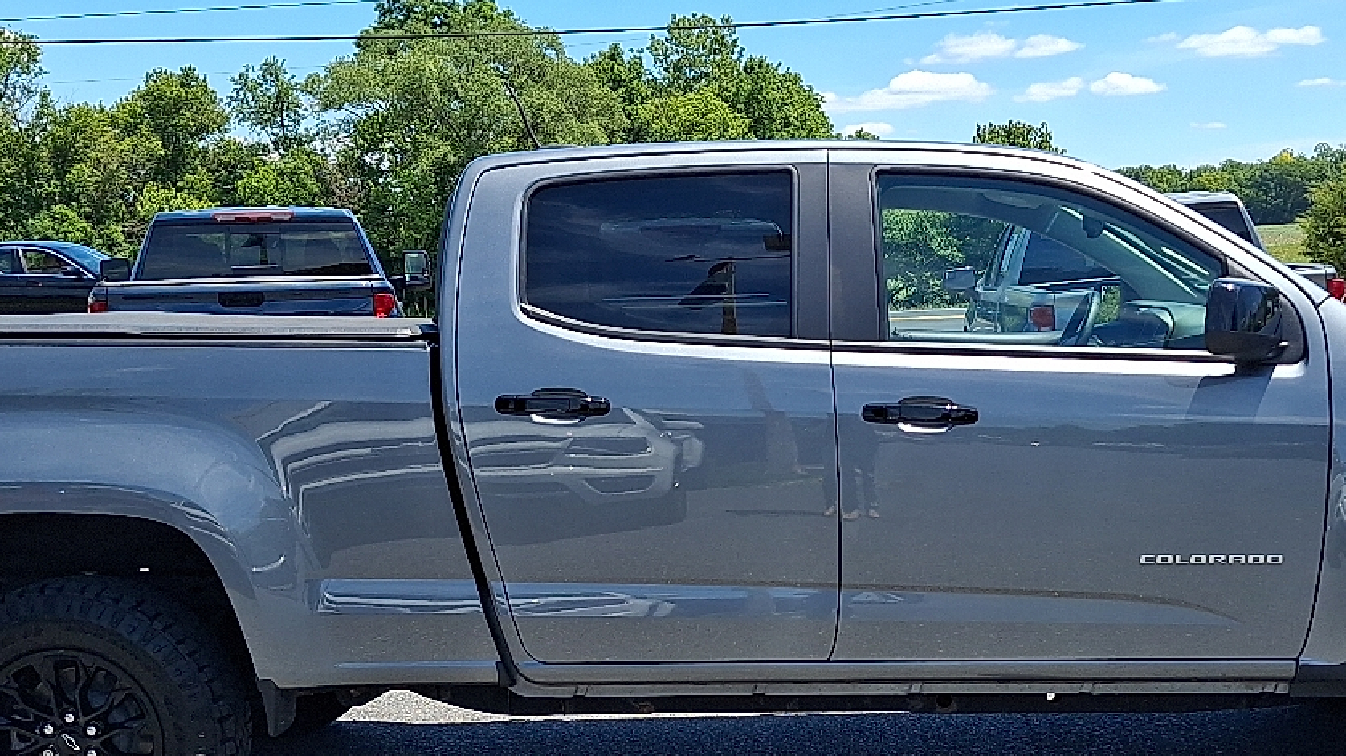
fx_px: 1856
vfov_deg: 22.8
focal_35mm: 52
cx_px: 760
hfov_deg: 39.8
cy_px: 581
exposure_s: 1/1429
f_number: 1.8
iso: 30
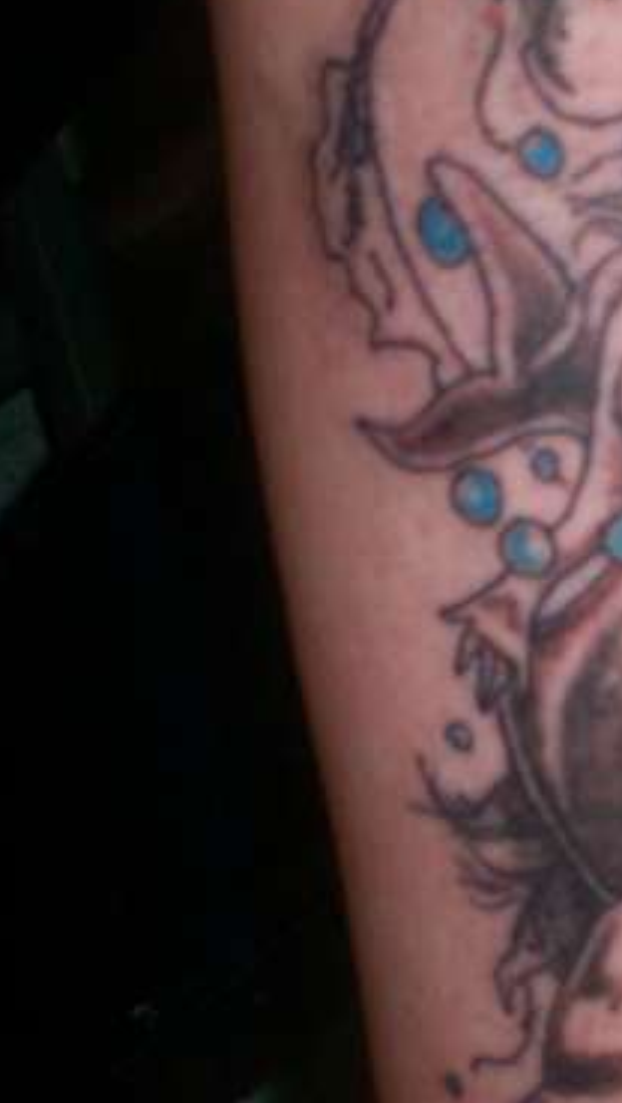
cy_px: 484
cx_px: 864
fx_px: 2488
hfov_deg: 13.6
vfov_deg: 25.0
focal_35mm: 85
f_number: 4.5
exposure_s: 1/60
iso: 140
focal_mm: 6
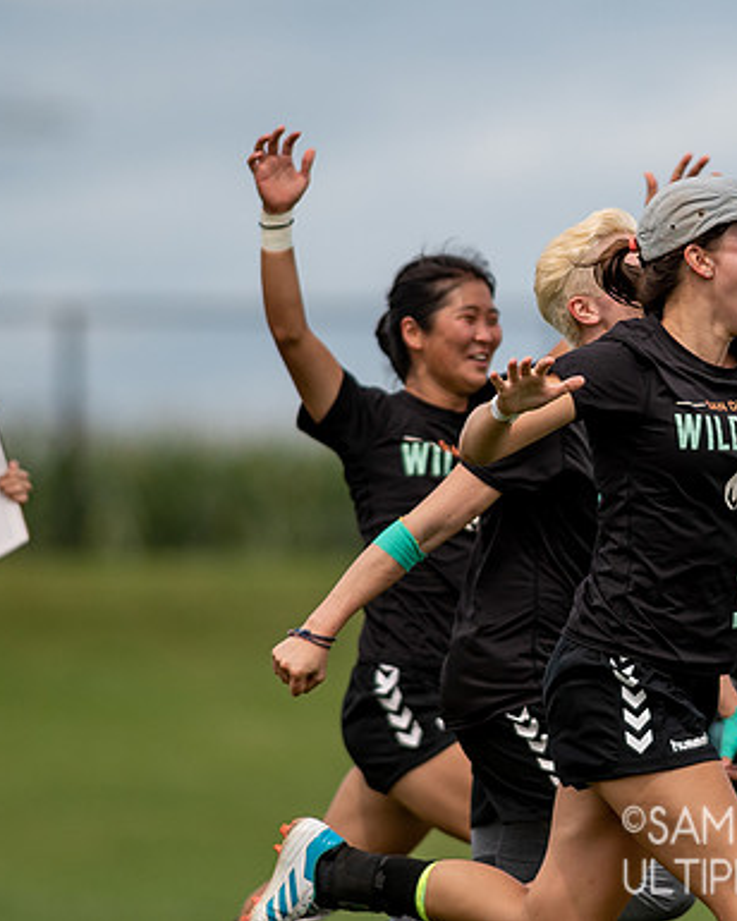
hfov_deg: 1.8
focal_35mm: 847
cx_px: 632
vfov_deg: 2.3
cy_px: 308
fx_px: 23094
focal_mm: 300
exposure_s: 1/4000
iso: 100
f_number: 2.8
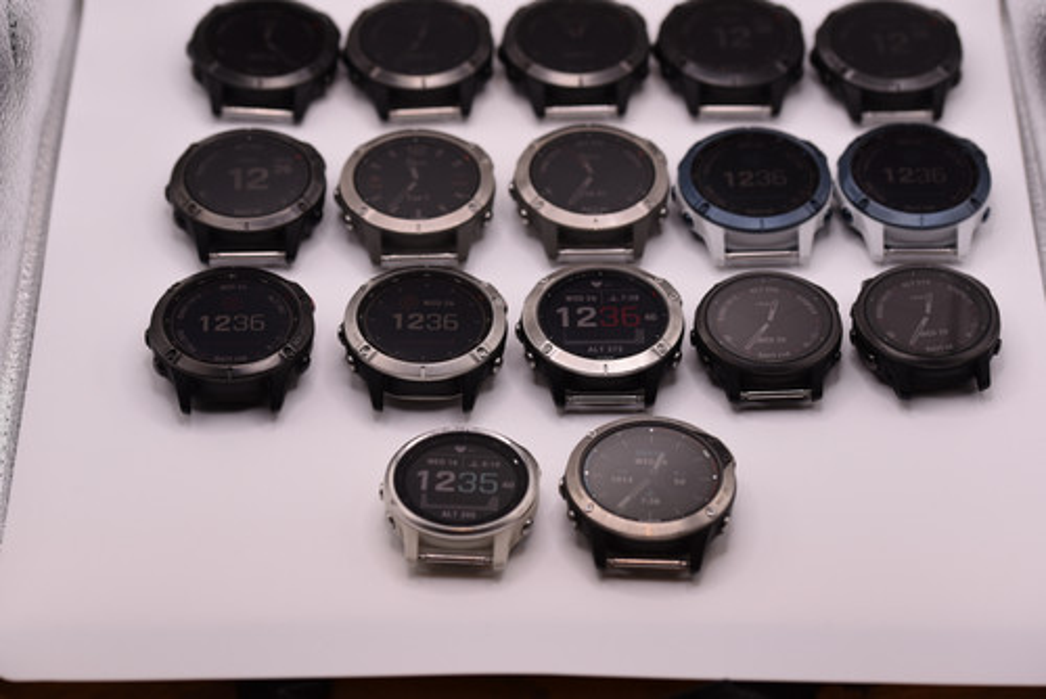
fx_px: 3052
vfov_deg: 13.1
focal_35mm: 105
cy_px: 350
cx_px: 523
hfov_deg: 19.4
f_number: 8
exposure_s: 1/250
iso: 500
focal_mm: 105
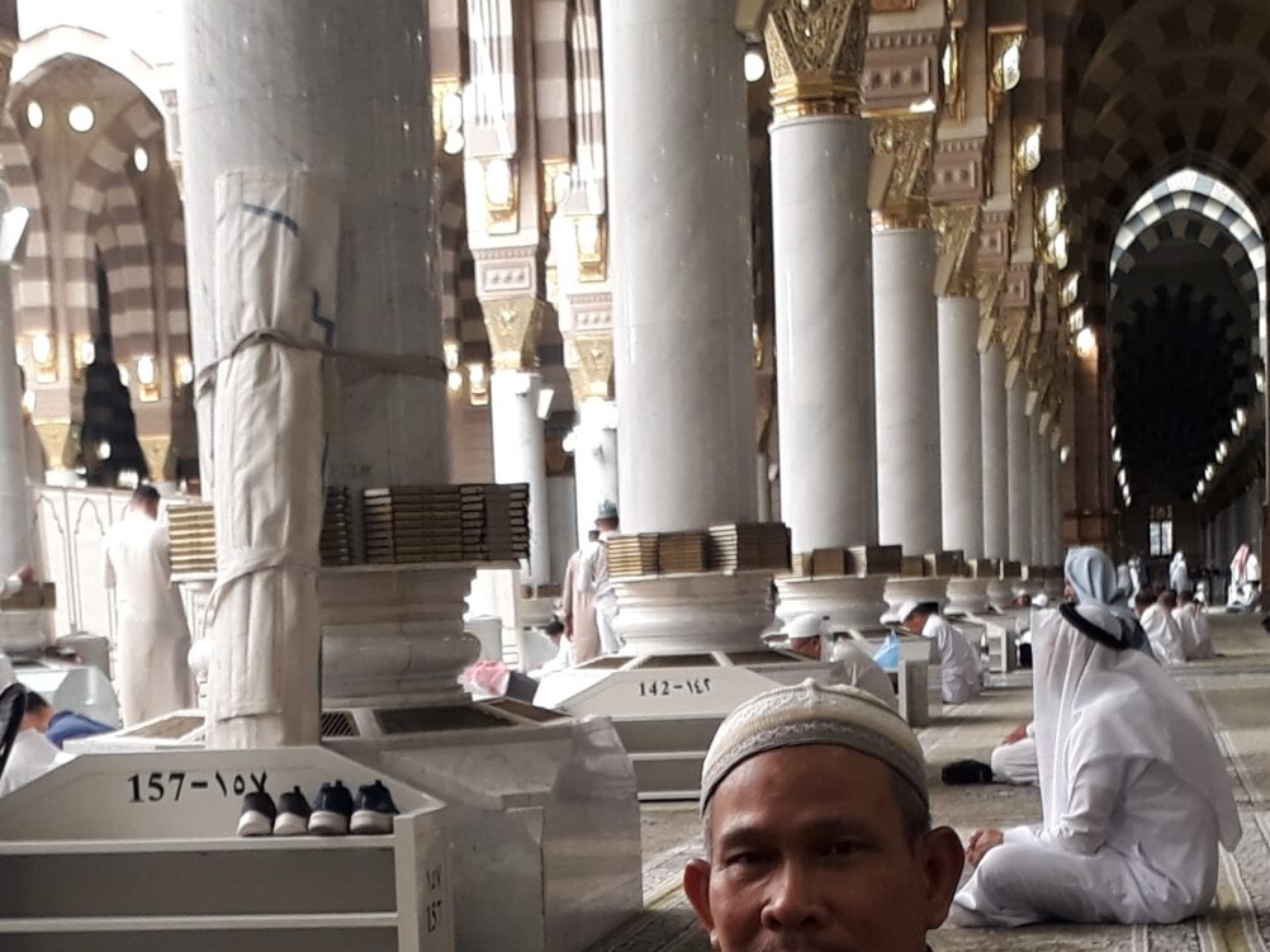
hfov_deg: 27.8
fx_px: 2531
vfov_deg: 20.8
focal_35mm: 69
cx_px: 340
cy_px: 877
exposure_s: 1/50
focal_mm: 3.6
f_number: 1.9
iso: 50
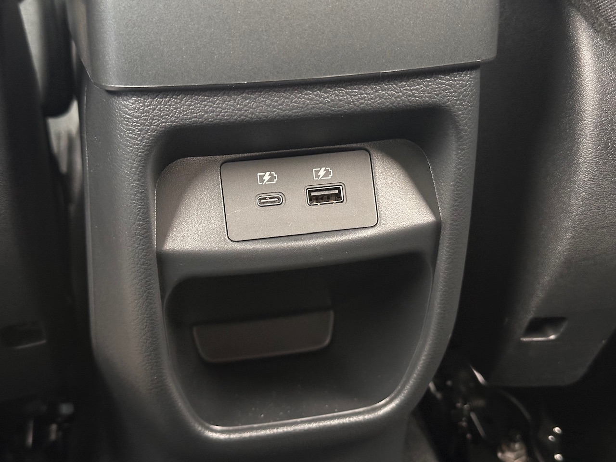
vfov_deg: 30.3
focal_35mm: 48
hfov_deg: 39.7
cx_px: 308
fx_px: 854
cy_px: 231
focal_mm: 6.86
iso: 640
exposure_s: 1/24
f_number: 1.78
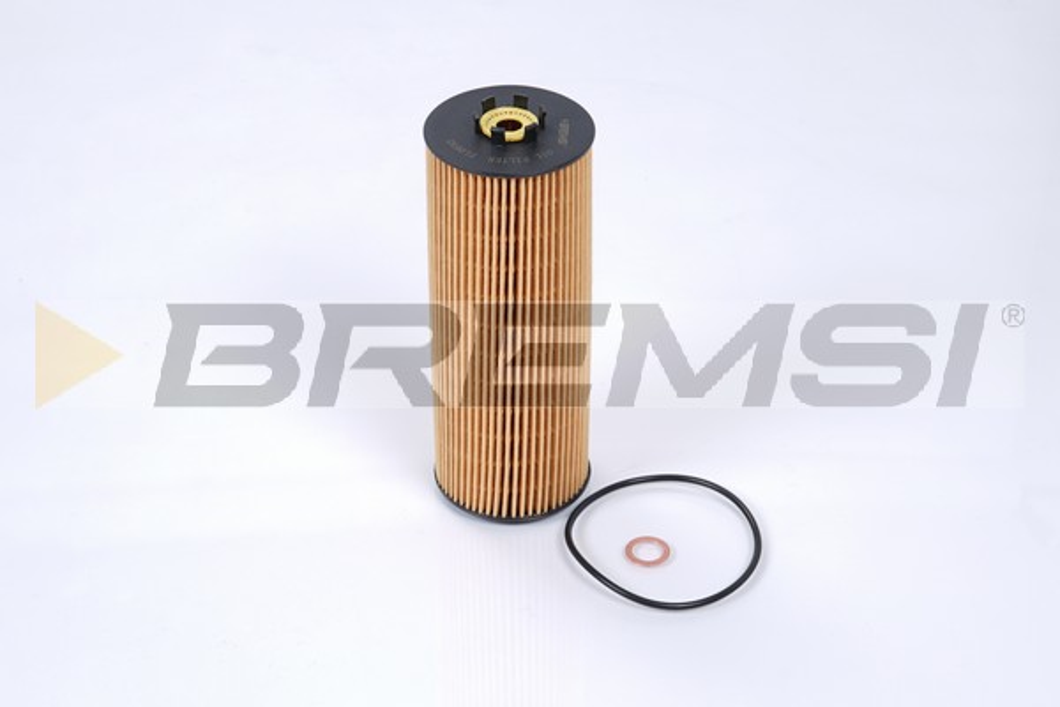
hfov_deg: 46.4
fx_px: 1237
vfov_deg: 31.9
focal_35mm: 42
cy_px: 354
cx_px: 530
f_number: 13
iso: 50
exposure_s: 1/200
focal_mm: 42
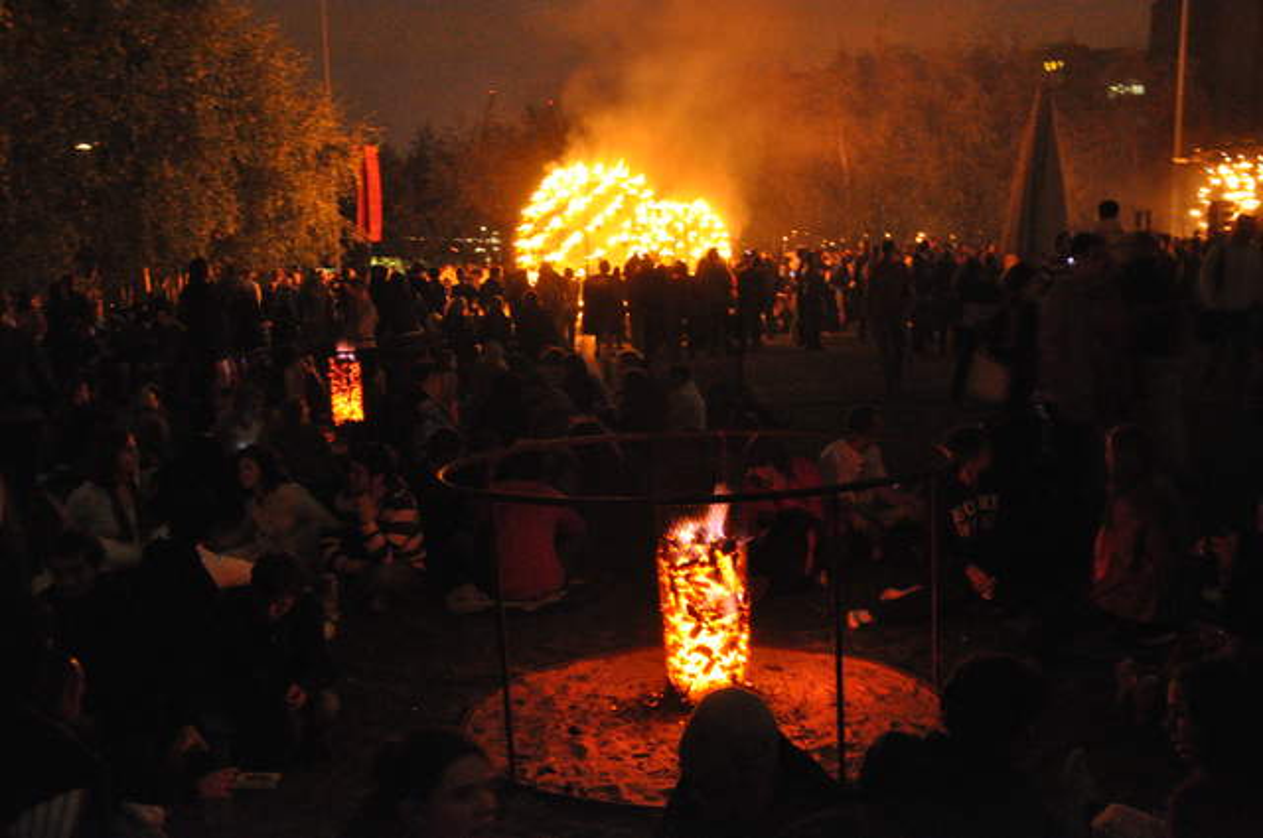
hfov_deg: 53.2
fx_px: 1261
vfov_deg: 36.8
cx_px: 632
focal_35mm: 36
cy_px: 419
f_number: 9
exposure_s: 1/5
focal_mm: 24
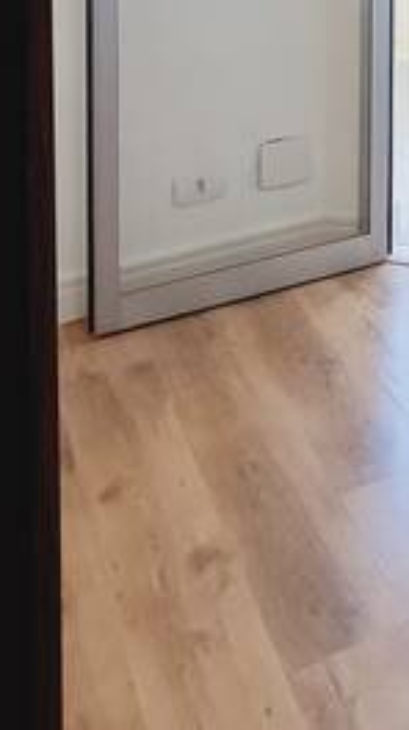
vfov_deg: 28.5
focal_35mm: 58
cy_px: -254
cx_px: 672
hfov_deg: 17.7
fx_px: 1121
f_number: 2.2
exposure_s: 1/120
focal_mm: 2.2
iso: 64
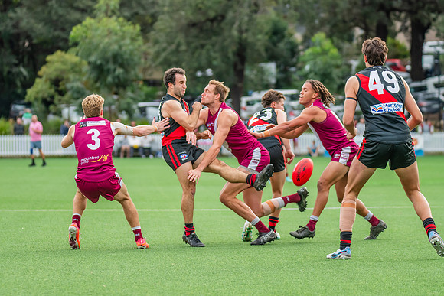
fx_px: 2485
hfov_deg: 10.2
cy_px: 125
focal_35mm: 201
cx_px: 182
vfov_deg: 6.8
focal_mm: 170
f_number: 4
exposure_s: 1/1250
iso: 800
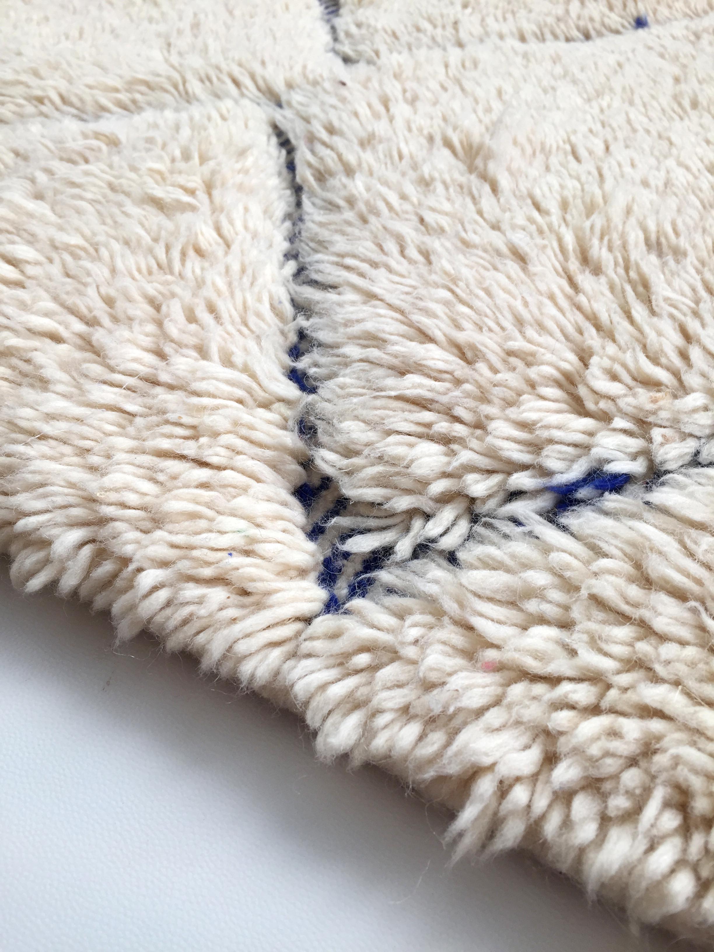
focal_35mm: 29
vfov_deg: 61.7
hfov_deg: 48.2
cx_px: 357
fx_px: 798
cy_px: 476
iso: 32
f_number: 2.2
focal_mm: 4.15
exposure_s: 1/100
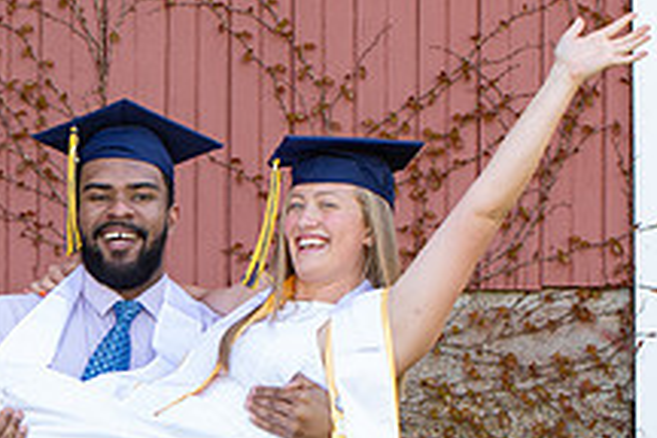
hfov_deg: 6.4
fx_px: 5876
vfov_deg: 4.3
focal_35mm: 322
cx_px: 140
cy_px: 333
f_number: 4.5
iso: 200
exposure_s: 1/125
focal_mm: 80
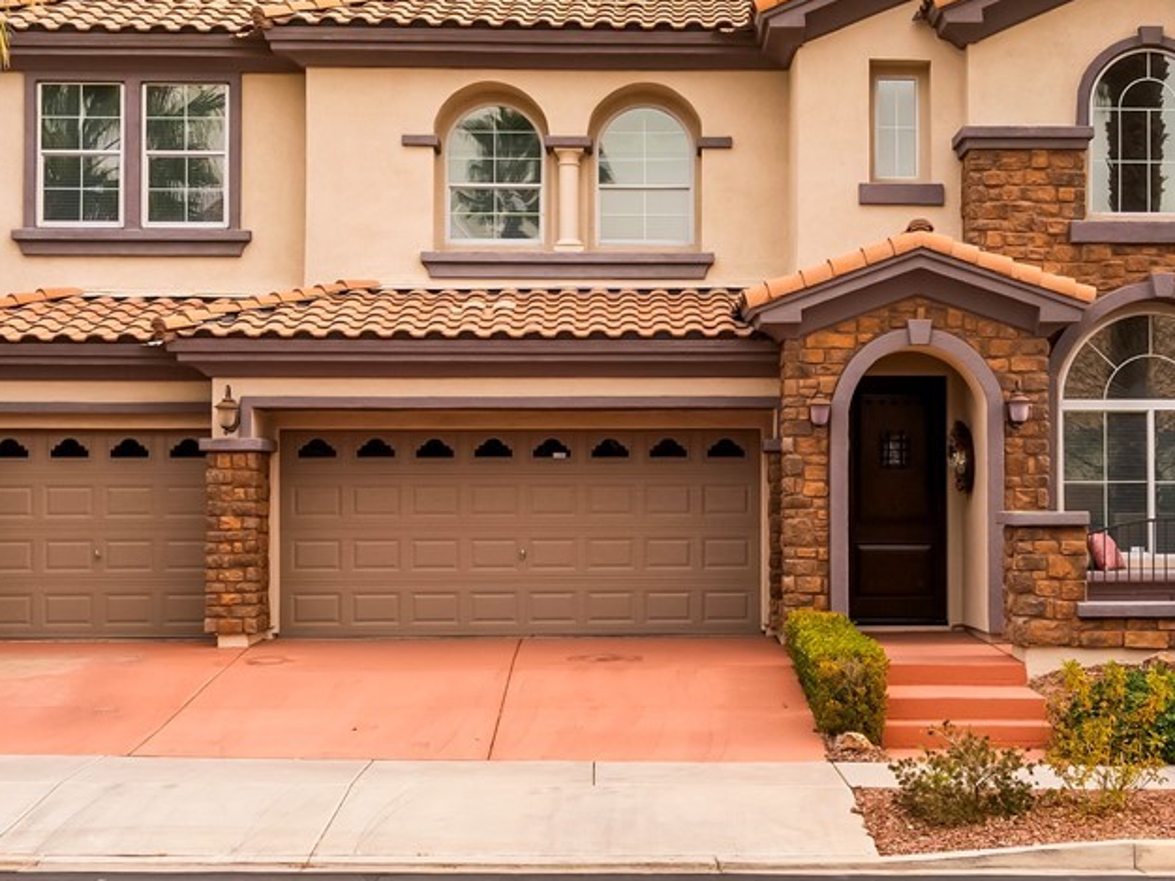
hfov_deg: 32.2
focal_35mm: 60
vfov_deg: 24.4
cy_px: 363
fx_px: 2036
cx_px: 647
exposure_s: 1/8000
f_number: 8
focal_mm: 24
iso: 400
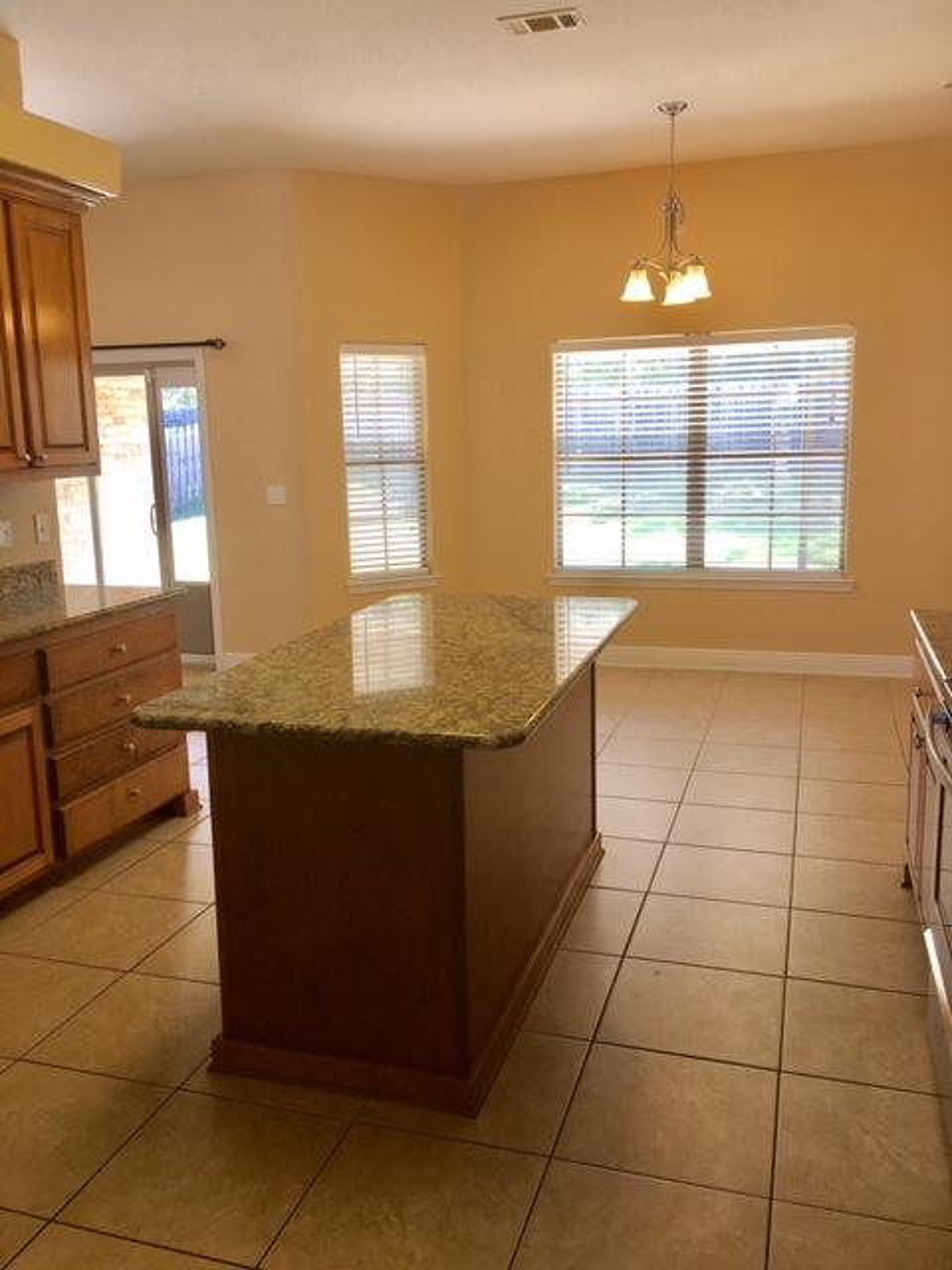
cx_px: 476
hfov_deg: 48.2
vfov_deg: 61.7
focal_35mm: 29
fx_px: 1063
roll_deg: +0.7
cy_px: 635
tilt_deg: -10.1
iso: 25
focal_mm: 4.15
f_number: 2.2
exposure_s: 1/40
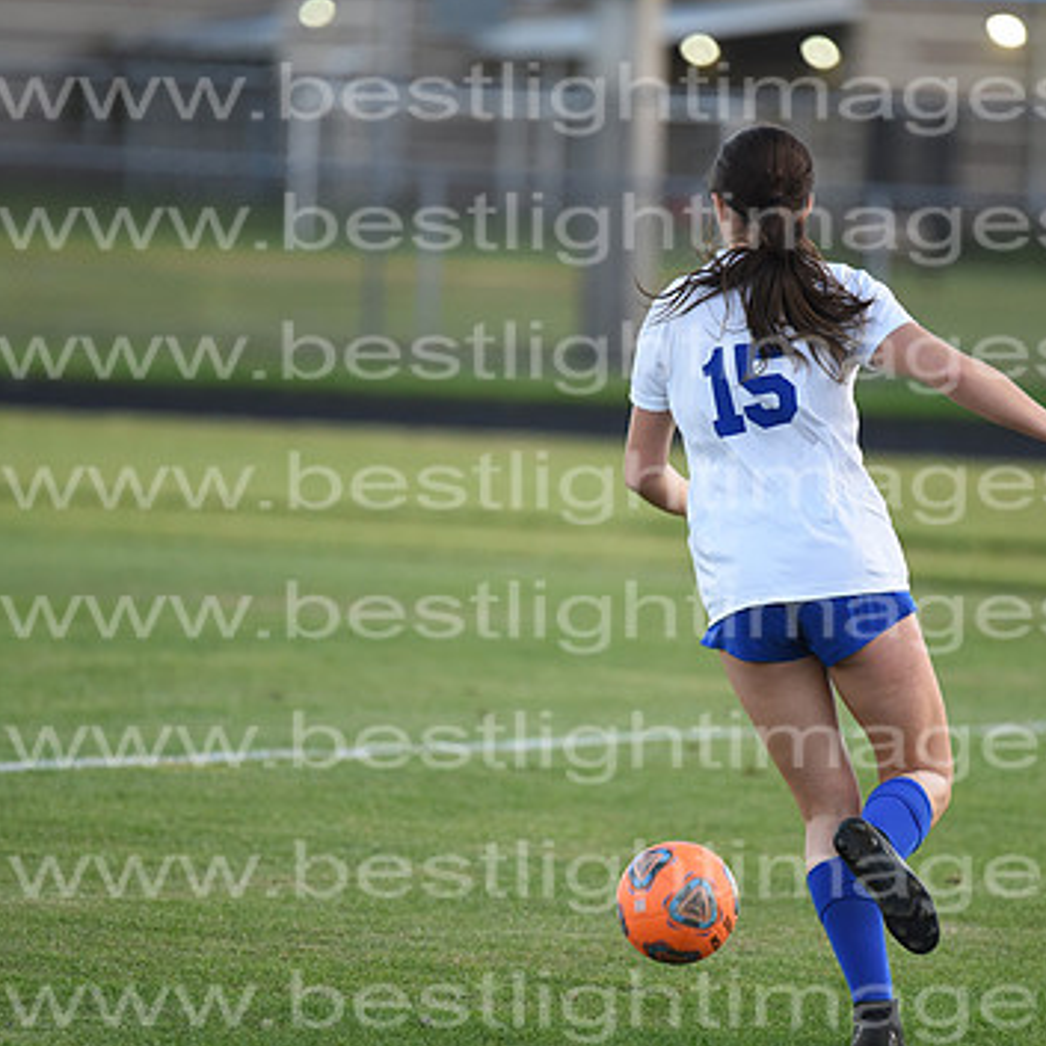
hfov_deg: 4.2
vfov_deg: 4.2
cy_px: 553
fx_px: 14324
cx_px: 679
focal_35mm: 419
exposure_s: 1/800
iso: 2000
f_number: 4
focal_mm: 300
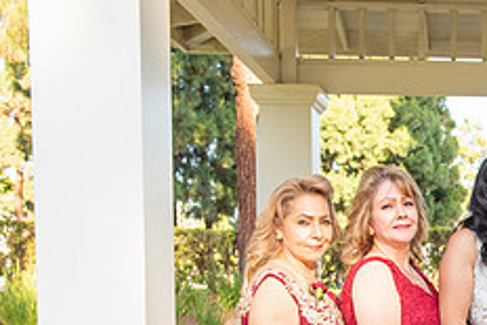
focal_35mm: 80
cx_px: 514
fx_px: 1083
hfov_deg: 24.0
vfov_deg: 16.4
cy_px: 387
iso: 200
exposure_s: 1/160
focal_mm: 32
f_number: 5.6
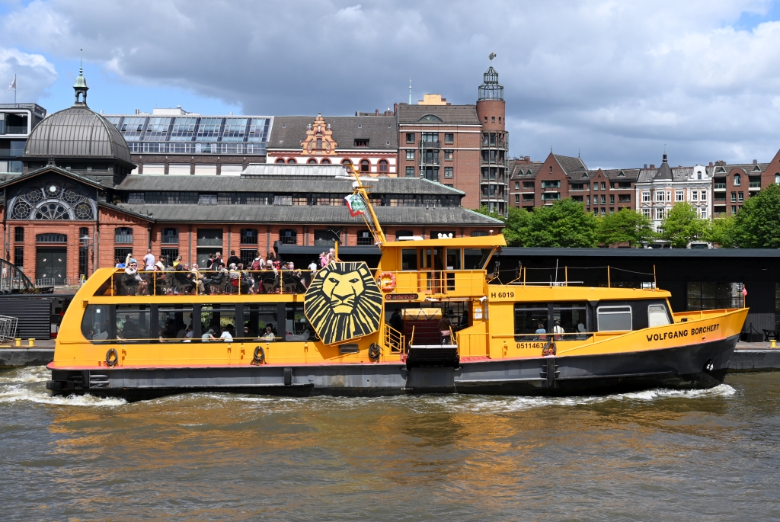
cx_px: 390
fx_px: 868
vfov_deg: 33.5
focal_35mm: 40
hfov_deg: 48.4
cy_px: 261
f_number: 8
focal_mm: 40
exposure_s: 1/250
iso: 100
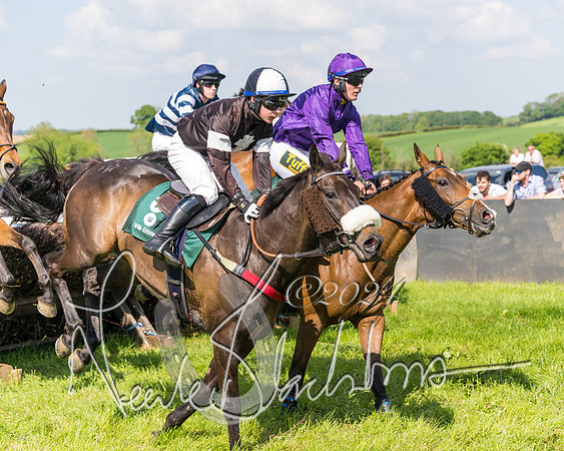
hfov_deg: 23.7
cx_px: 324
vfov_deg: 19.0
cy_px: 221
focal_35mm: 81
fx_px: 1344
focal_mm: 70
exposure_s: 1/2000
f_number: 5
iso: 400
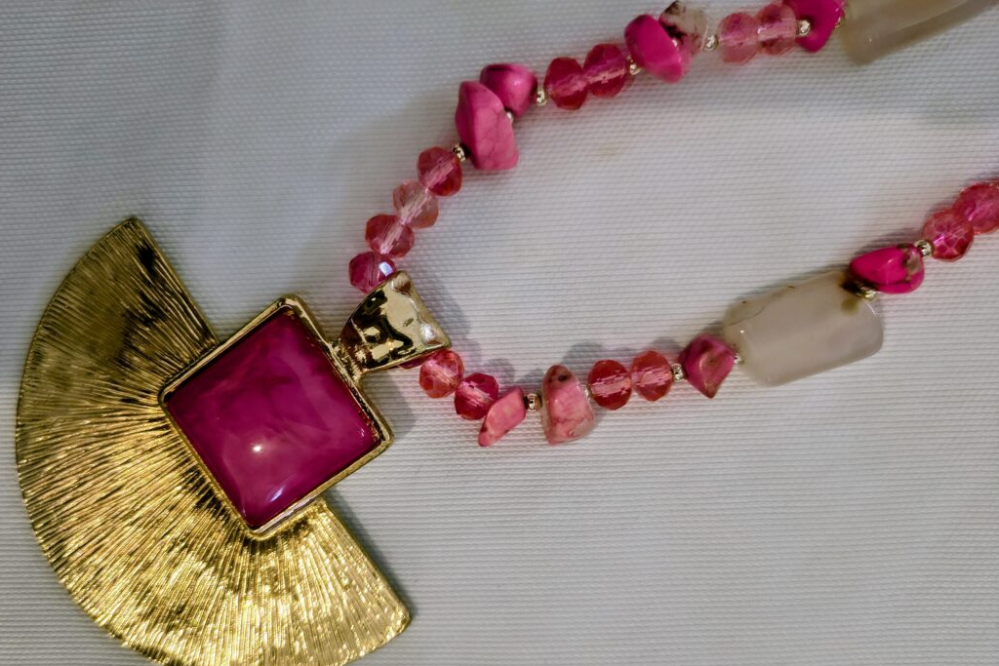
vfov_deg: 49.4
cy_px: 388
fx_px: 722
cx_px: 480
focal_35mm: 26
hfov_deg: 69.4
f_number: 1.8
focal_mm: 5.56
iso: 833
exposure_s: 1/99.9
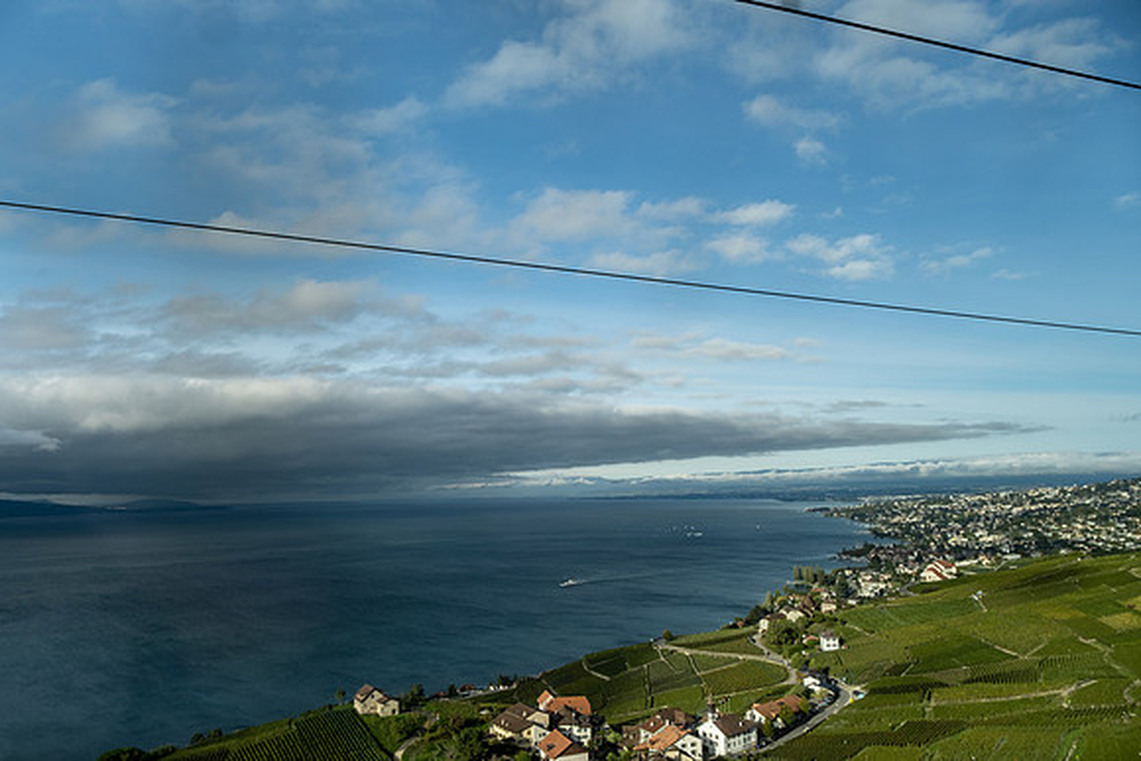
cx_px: 570
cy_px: 380
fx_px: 761
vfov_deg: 53.2
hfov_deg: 73.7
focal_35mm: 24
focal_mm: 16
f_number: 4.5
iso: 160
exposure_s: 1/300
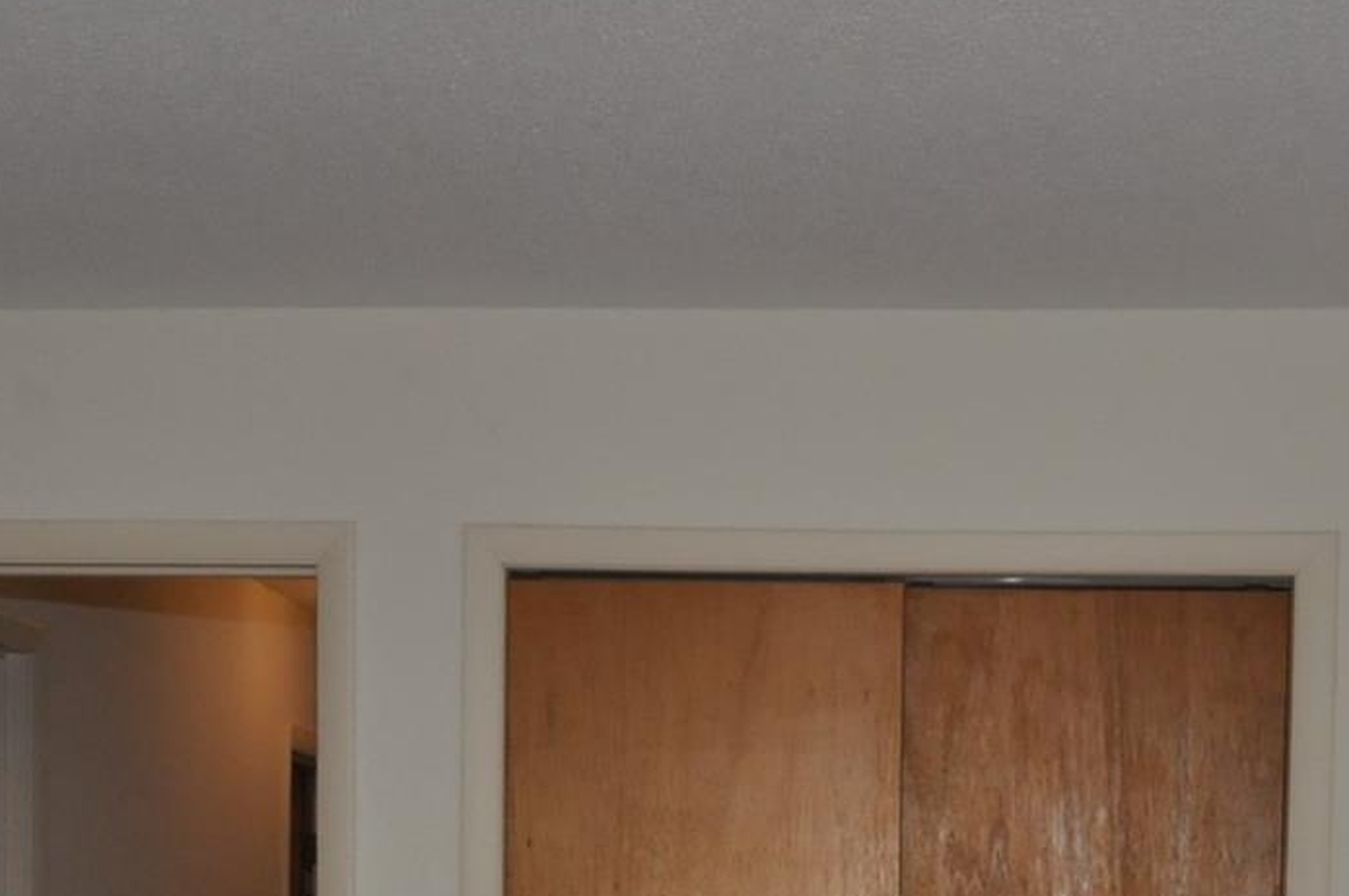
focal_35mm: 62
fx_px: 2321
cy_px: 1174
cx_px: 859
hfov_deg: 32.2
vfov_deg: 20.0
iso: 800
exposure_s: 1/60
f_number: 5.6
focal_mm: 14
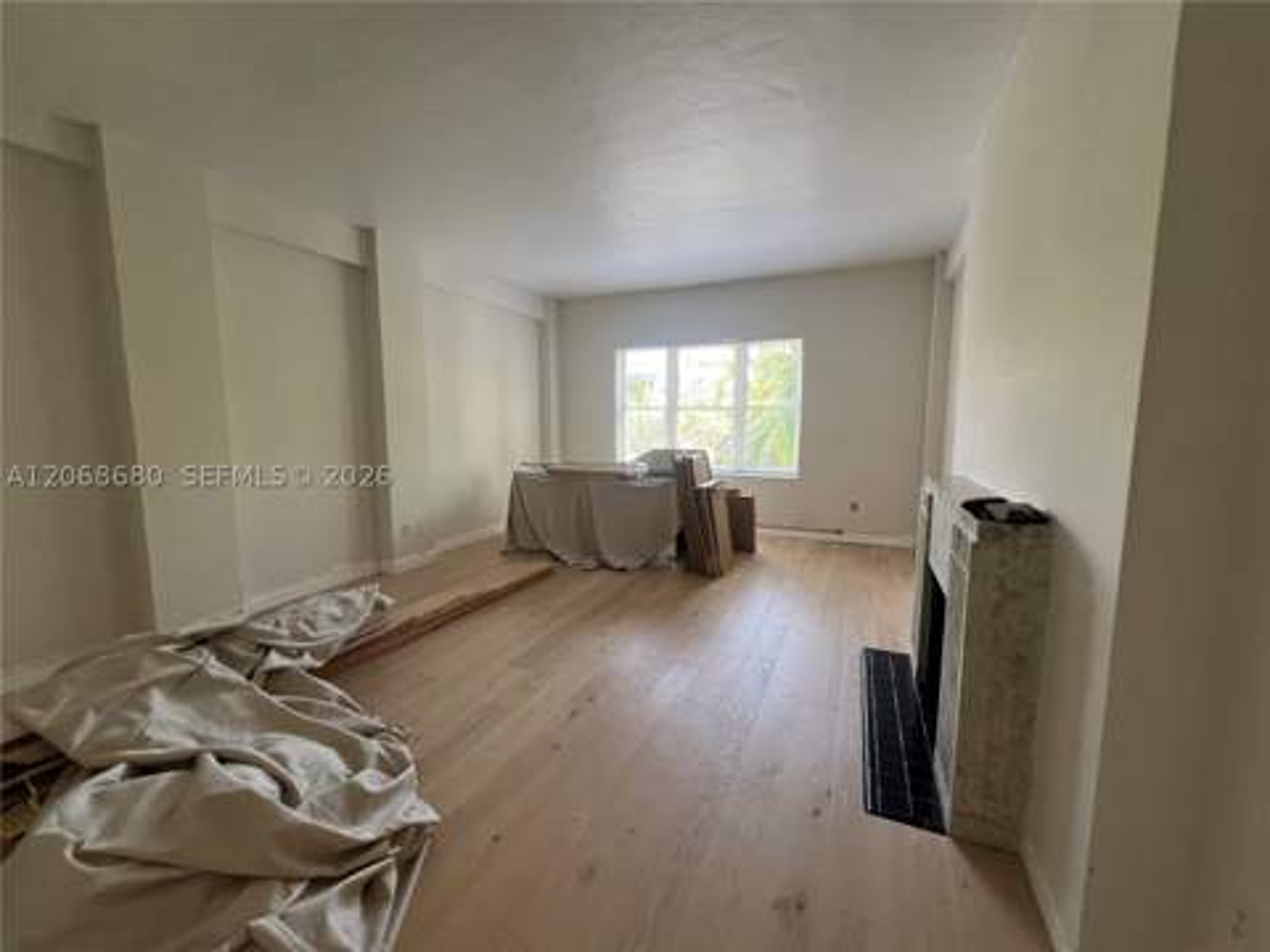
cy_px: 476
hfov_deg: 106.2
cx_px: 635
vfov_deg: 89.9
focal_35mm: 13
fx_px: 477
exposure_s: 1/99
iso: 80
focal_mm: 1.57
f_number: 1.8
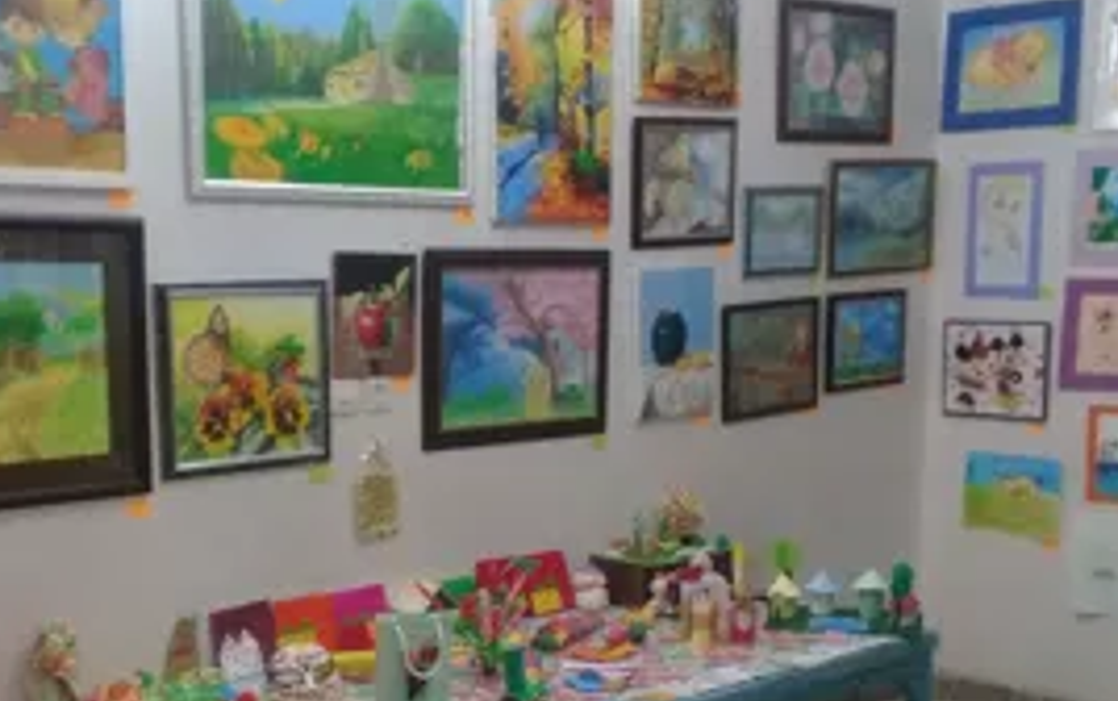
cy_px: 442
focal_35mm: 49
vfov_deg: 26.3
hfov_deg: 41.0
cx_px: 542
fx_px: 1494
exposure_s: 1/25
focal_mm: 3.3
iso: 160
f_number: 2.2
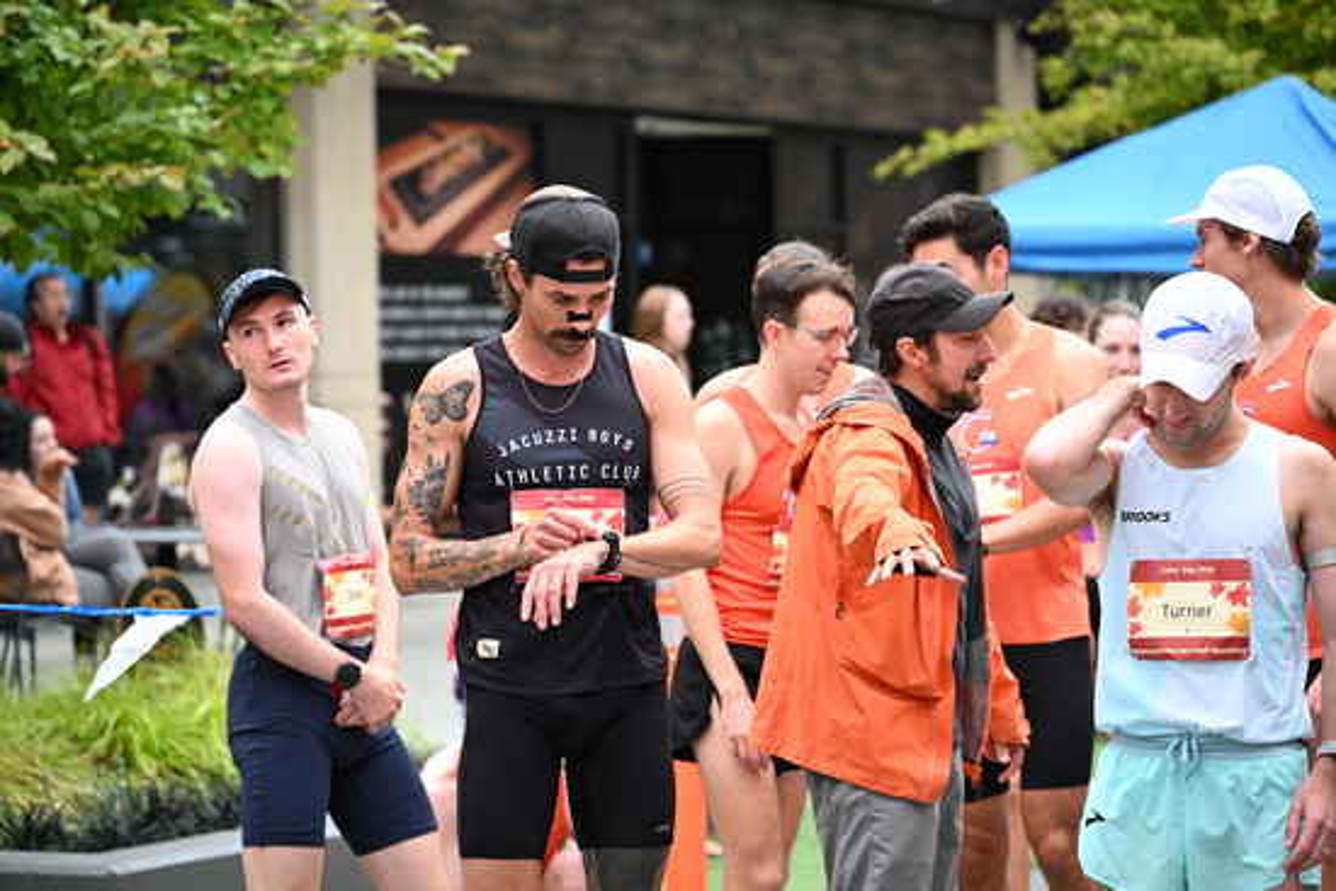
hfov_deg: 17.1
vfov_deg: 11.4
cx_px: 668
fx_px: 4454
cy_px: 446
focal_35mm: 120
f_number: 4
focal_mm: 120
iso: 2500
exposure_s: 1/500
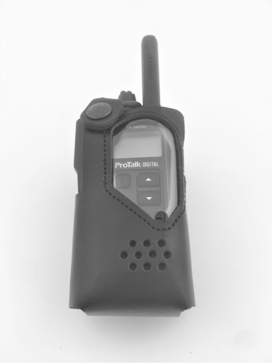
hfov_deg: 48.2
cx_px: 136
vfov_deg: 61.7
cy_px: 182
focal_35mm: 29
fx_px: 304
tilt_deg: -55.9
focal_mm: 4.15
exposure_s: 1/50
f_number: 2.2
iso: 32
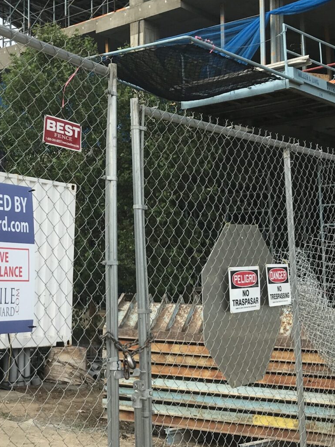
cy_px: 182
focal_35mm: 56
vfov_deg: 34.3
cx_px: 87
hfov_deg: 25.8
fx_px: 723
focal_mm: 3.99
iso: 20
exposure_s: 1/1088
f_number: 1.8
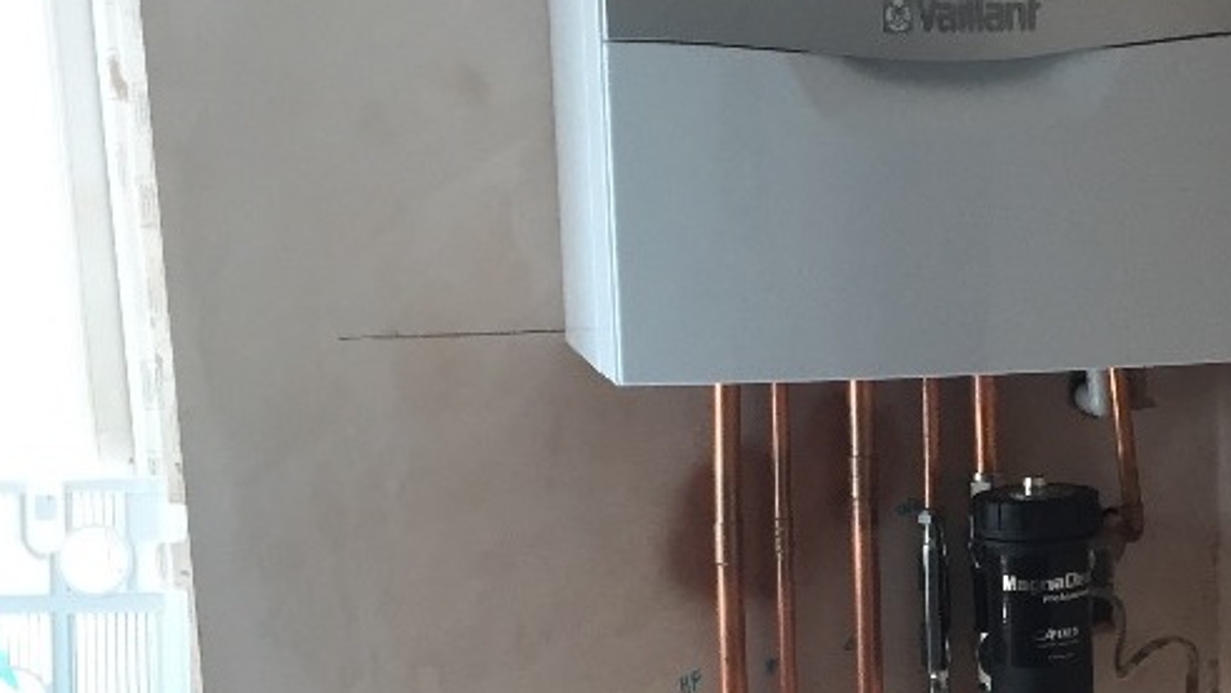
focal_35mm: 77
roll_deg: +1.7
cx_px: 931
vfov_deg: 15.5
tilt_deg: -9.4
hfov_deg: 27.1
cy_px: 625
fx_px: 2514
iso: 40
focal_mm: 4.15
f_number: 2.2
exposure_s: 1/33
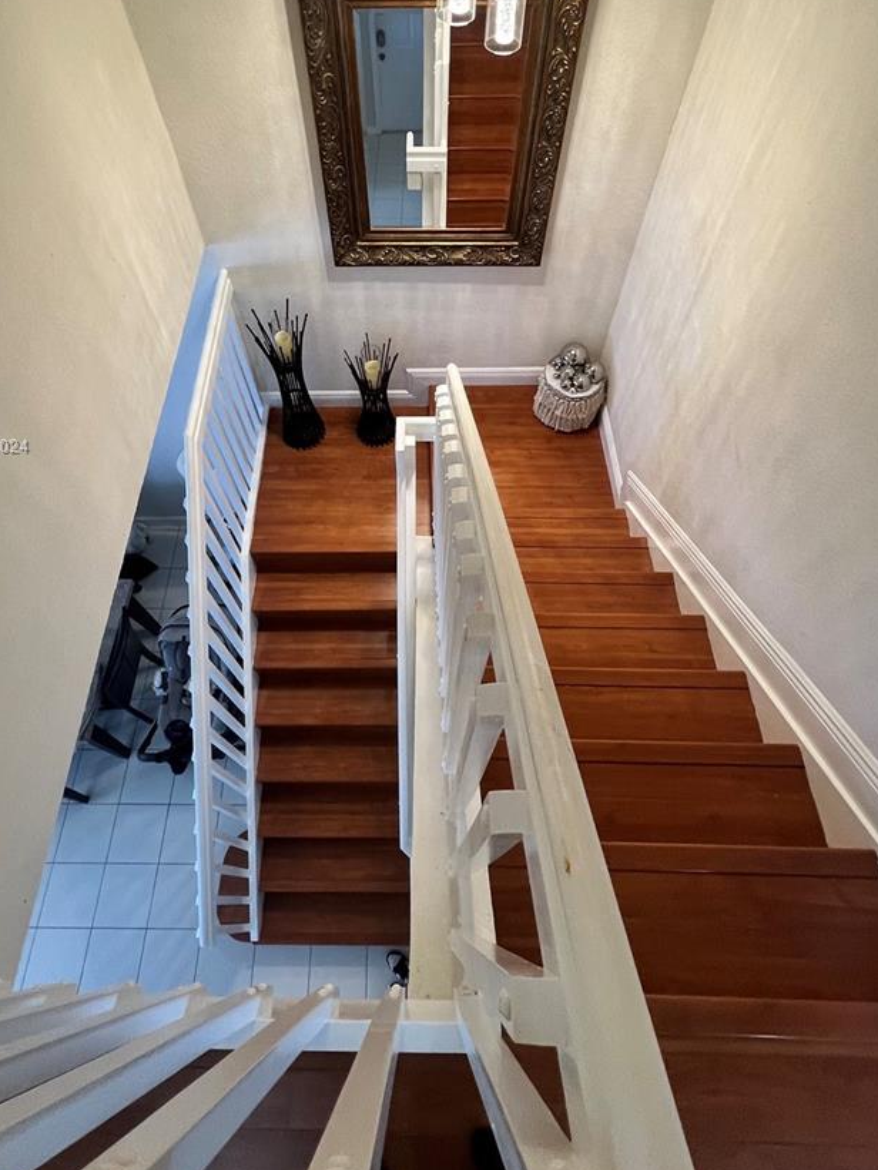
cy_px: 447
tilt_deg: -56.7
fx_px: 642
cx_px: 409
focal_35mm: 19
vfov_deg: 83.2
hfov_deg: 68.6
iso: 160
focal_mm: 1.57
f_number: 1.8
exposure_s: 1/60
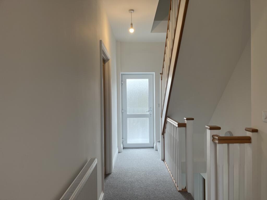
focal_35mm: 26
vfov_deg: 53.1
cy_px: 100
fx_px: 201
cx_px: 134
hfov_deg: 67.3
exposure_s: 1/100
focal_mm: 5.1
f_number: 1.6
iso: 40
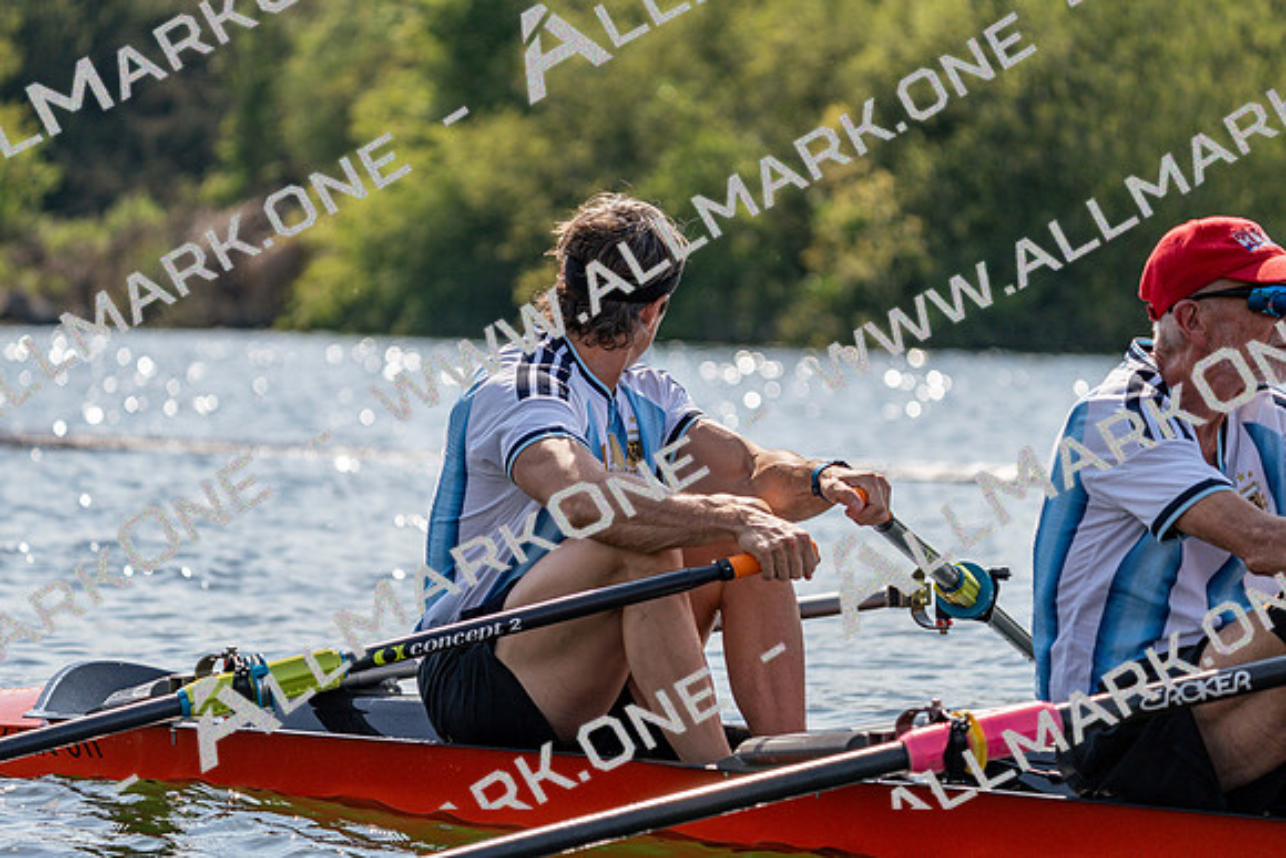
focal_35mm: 200
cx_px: 643
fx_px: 7146
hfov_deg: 10.3
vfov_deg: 6.9
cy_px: 429
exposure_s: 1/1600
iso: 200
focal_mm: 200
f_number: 5.6
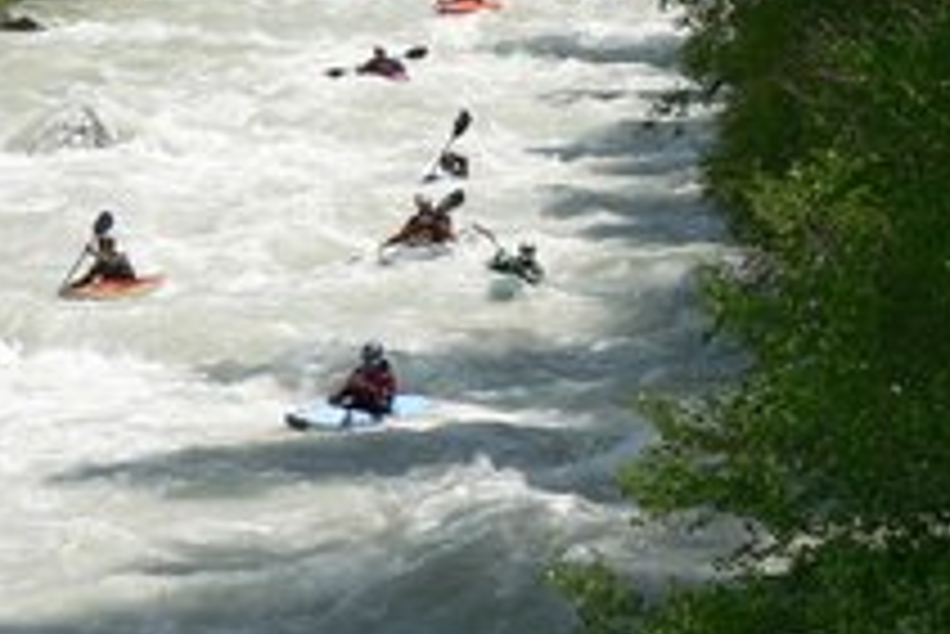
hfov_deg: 8.4
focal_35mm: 244
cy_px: 36
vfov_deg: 5.6
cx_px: 423
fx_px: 6443
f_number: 4.5
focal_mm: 20.7
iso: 80
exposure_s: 1/500
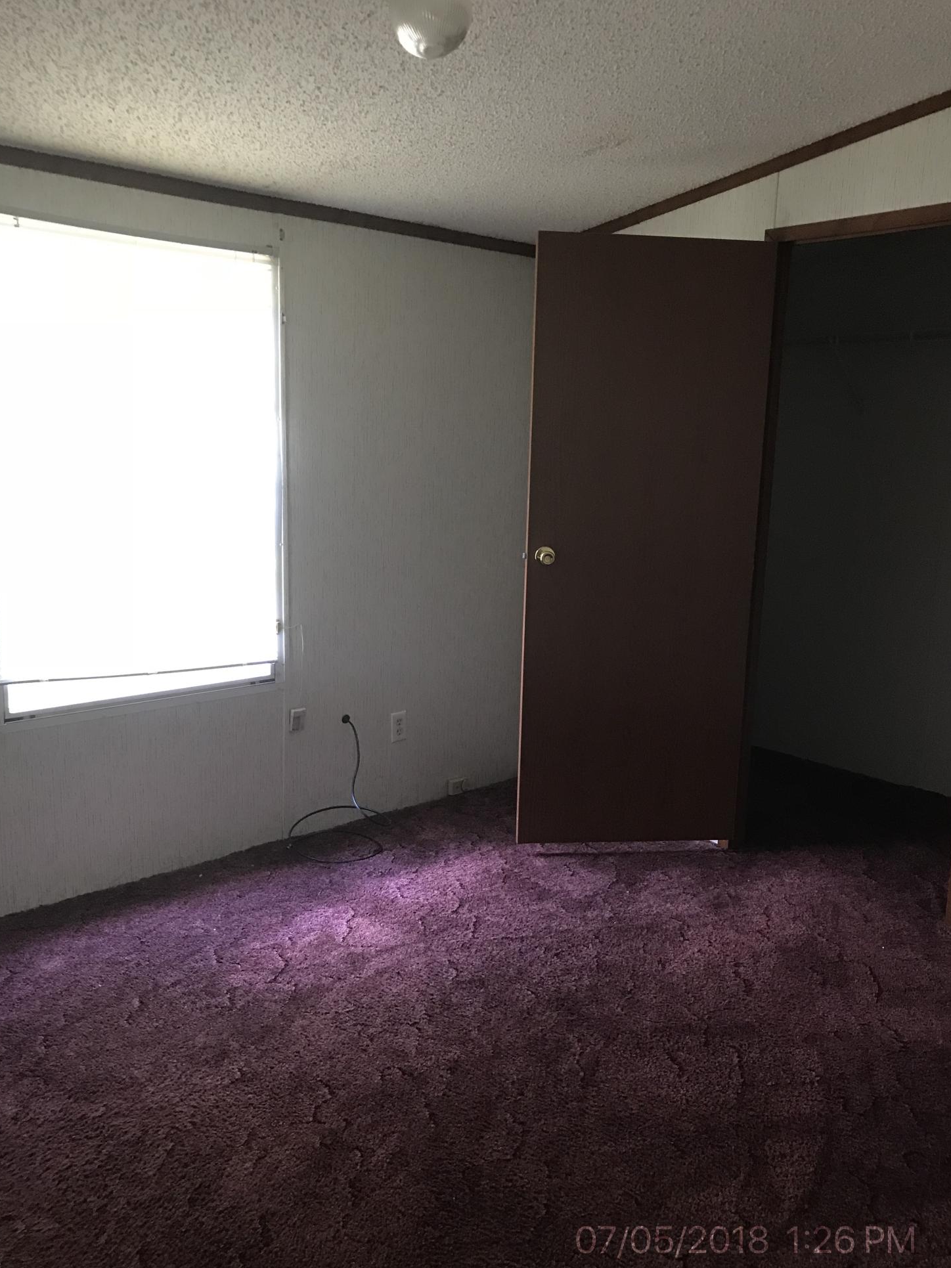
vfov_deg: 61.7
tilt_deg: -10.1
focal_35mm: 29
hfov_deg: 48.2
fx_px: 1062
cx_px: 474
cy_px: 645
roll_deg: -0.4
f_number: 1.8
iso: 80
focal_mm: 3.99
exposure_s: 1/15
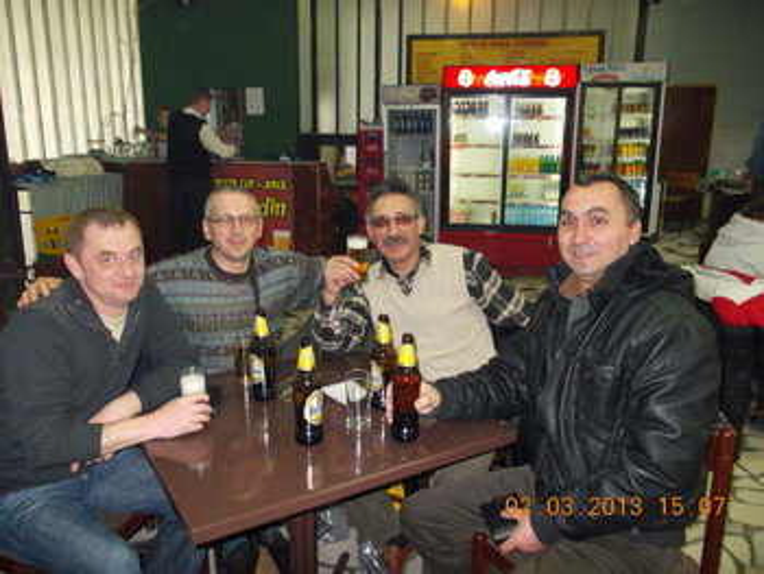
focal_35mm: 28
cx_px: 382
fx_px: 618
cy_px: 287
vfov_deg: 49.8
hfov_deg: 63.4
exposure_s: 1/25
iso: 200
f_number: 2.7
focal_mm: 4
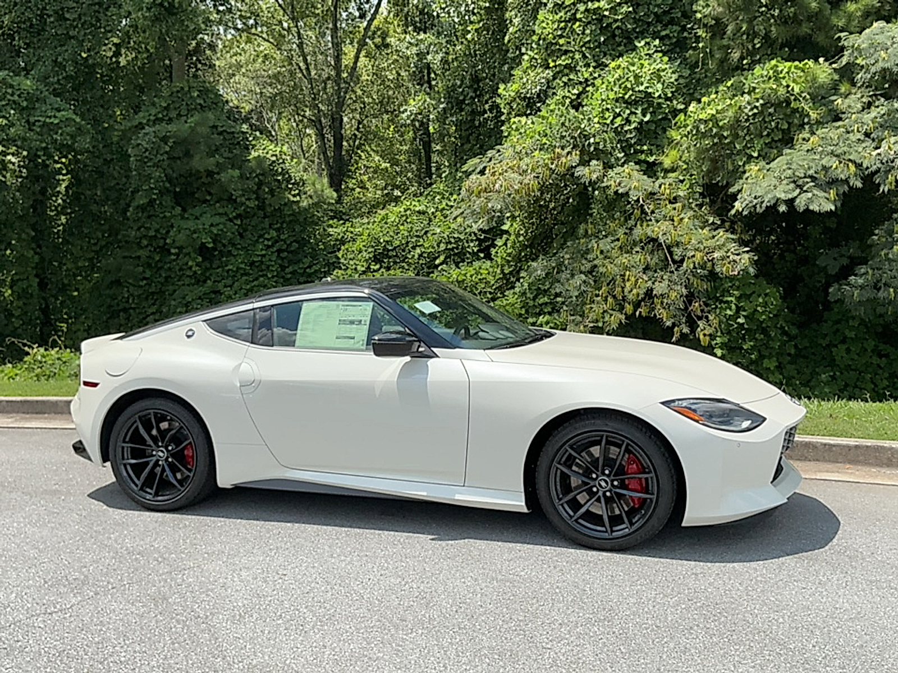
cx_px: 449
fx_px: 752
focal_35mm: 29
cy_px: 336
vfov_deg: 48.2
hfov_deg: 61.7
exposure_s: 1/2320
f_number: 1.8
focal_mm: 3
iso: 25
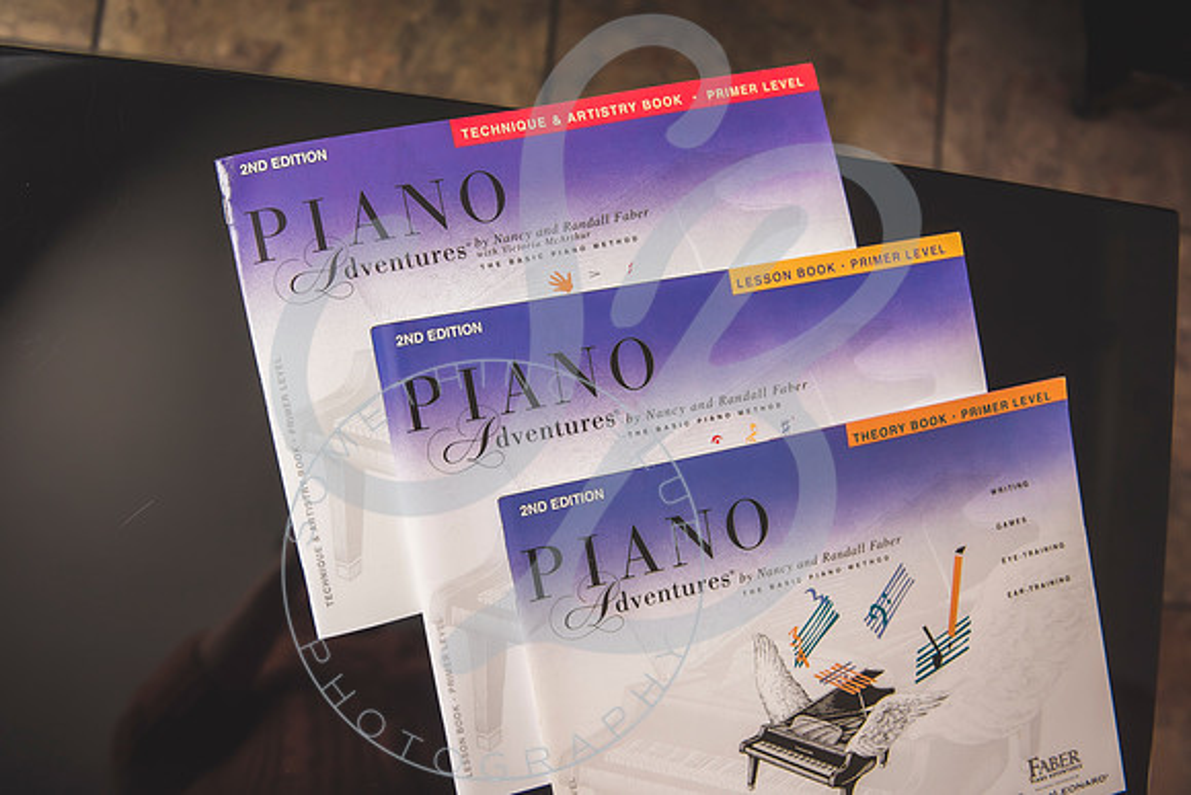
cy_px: 398
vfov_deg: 48.3
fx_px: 886
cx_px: 527
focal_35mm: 27
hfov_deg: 67.6
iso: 100
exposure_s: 1/125
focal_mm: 24
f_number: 2.8
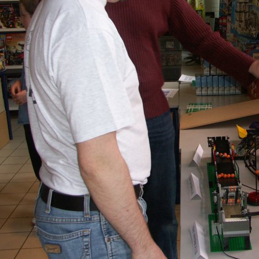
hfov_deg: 28.7
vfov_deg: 30.5
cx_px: 256
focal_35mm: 56
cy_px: 101
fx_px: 474
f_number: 2.8
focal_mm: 7.43
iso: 160
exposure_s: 1/50
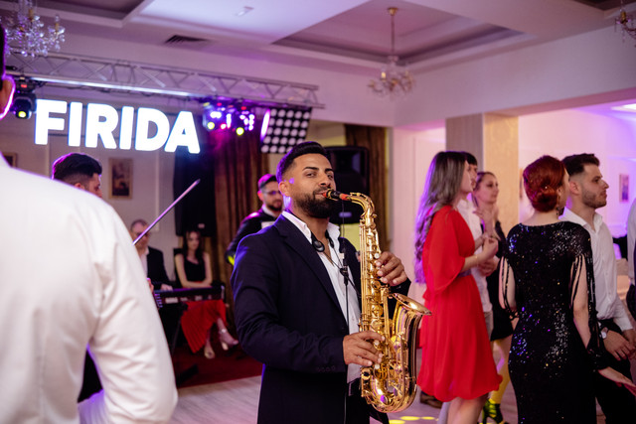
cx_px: 318
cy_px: 212
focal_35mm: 35
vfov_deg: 37.9
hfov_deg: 54.4
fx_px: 618
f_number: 1.4
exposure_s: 1/200
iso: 1000
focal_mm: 23
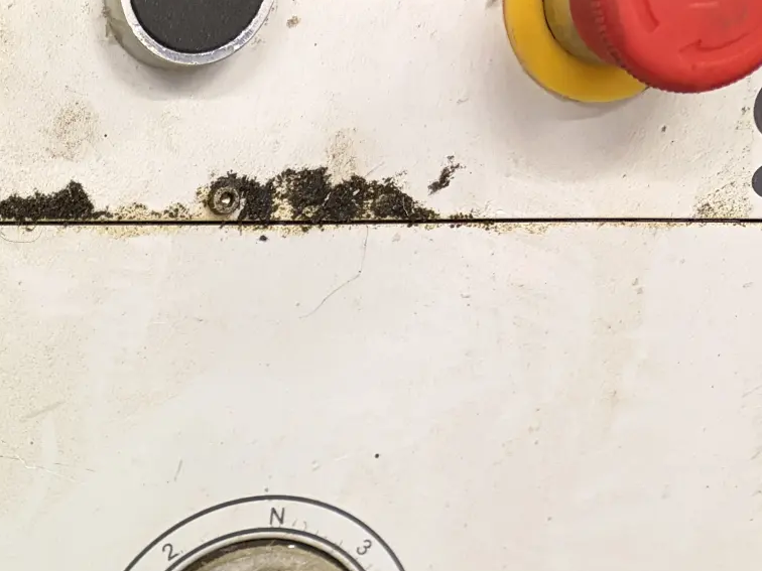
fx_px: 1453
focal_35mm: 66
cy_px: 683
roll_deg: +0.8
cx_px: -202
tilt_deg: -21.2
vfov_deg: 20.8
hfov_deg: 25.7
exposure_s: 1/50
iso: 320
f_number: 1.6
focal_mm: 5.96
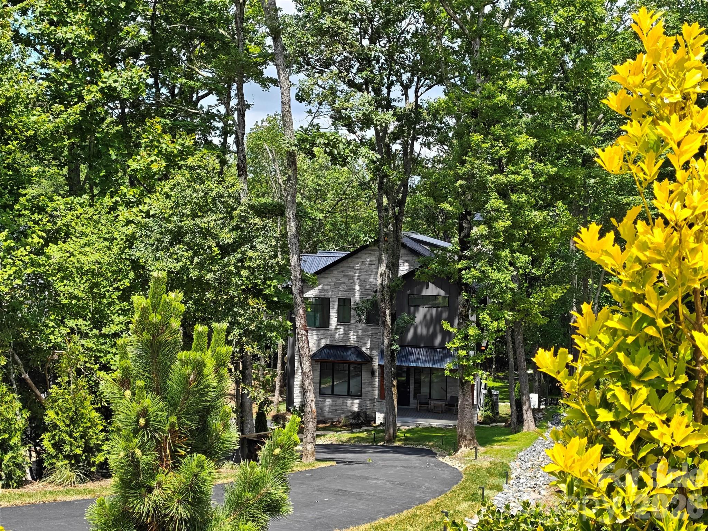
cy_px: 266
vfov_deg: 31.5
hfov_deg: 41.2
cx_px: 354
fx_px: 941
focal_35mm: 46
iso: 50
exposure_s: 1/3025
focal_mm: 6.62
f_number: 1.67
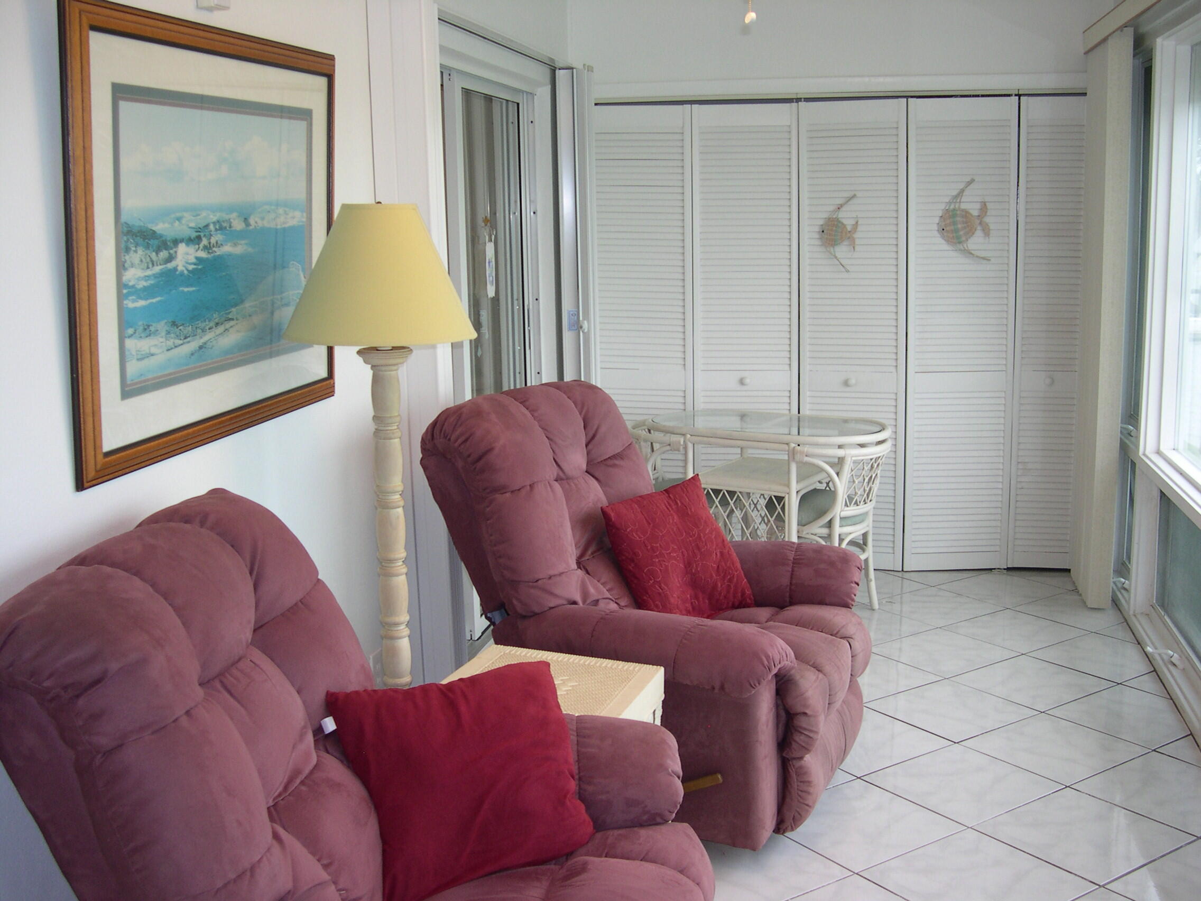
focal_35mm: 38
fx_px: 1318
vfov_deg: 37.7
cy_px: 450
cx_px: 600
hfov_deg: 49.0
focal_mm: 8
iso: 100
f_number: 2.8
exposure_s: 1/57.1
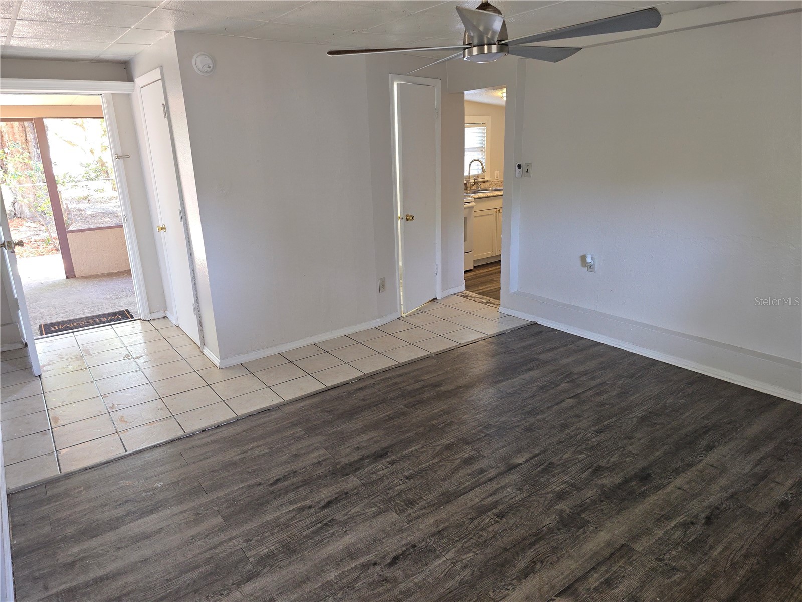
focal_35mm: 23
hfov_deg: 73.9
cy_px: 301
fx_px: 533
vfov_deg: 58.9
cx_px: 401
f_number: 1.7
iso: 100
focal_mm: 6.3
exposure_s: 1/30
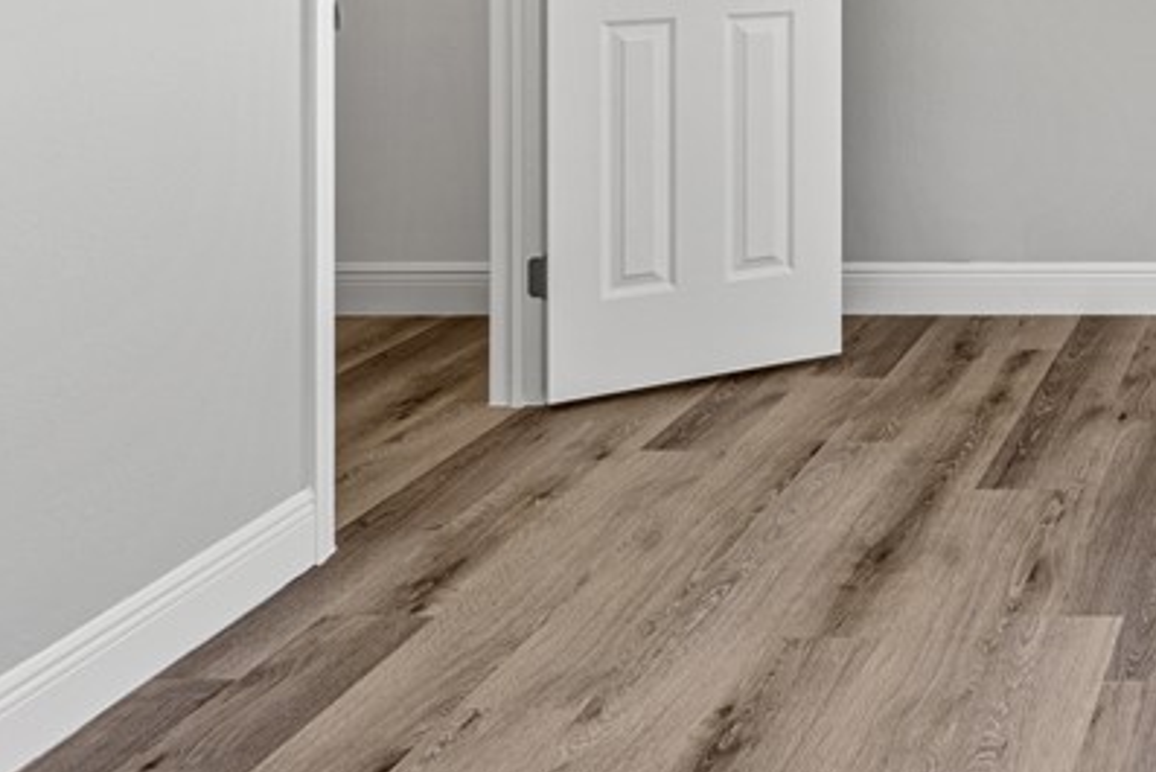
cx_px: 1386
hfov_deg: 36.6
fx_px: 1317
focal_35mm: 41
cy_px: -157
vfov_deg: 28.4
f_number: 8
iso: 100
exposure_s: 1/1.25
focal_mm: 10
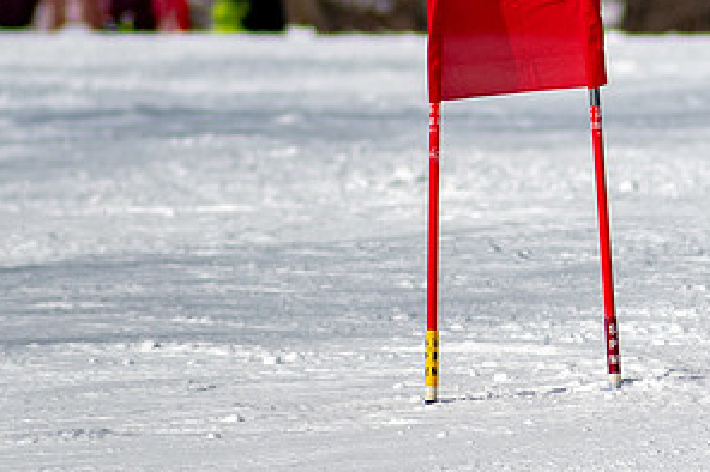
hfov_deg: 1.4
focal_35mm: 1511
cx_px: 885
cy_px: 169
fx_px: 29782
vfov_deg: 0.9
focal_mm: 300
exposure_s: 1/6400
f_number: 2.8
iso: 100
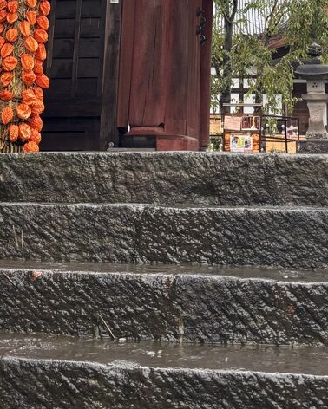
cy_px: -119
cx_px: 230
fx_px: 1043
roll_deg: -1.8
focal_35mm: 86
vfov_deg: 20.4
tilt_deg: +16.4
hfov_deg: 17.8
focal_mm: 5.96
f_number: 1.6
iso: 50
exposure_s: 1/121
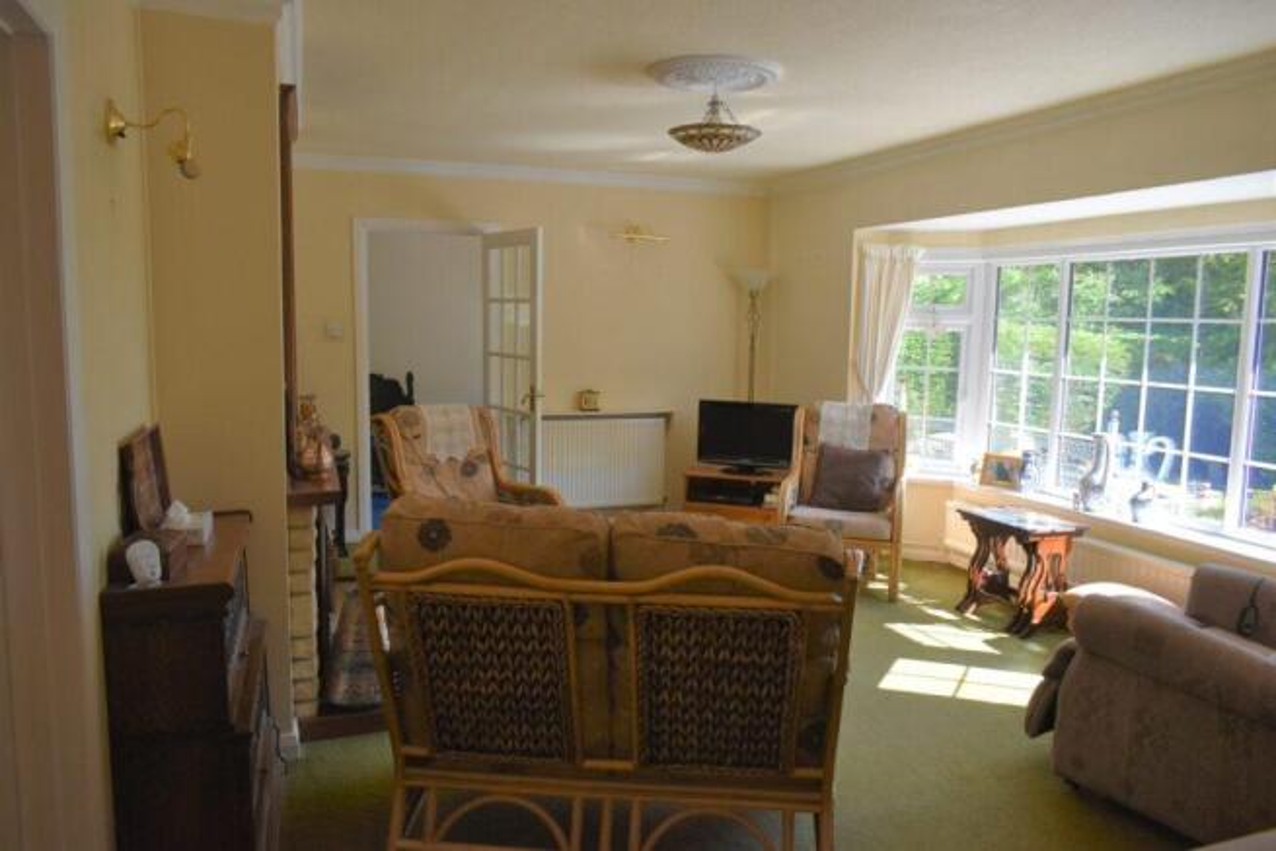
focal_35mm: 27
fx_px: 957
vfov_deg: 48.0
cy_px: 426
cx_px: 638
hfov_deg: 67.4
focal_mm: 18
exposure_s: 1/250
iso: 400
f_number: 5
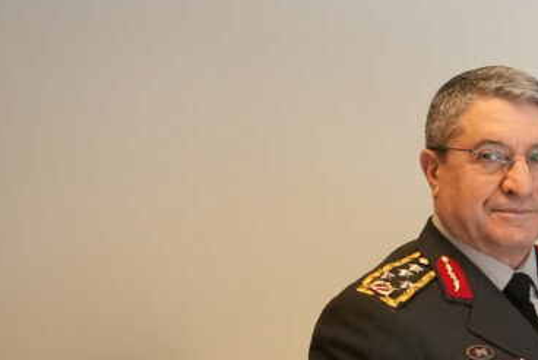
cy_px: 176
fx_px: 1974
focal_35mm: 132
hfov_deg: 14.6
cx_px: 766
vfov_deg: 10.4
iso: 8000
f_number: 16
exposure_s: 1/800
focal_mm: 38
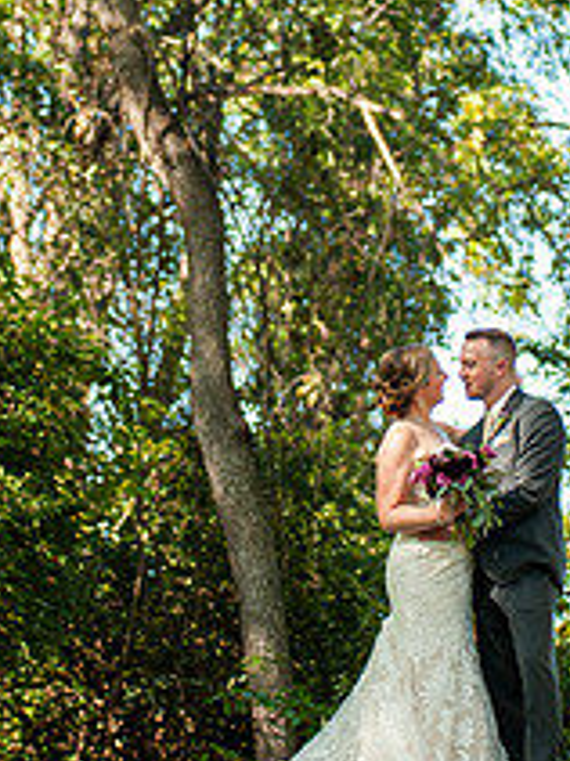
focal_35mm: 164
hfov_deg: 9.0
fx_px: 3604
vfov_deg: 12.0
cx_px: 337
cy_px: 166
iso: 160
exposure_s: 1/320
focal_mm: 80
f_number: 3.2
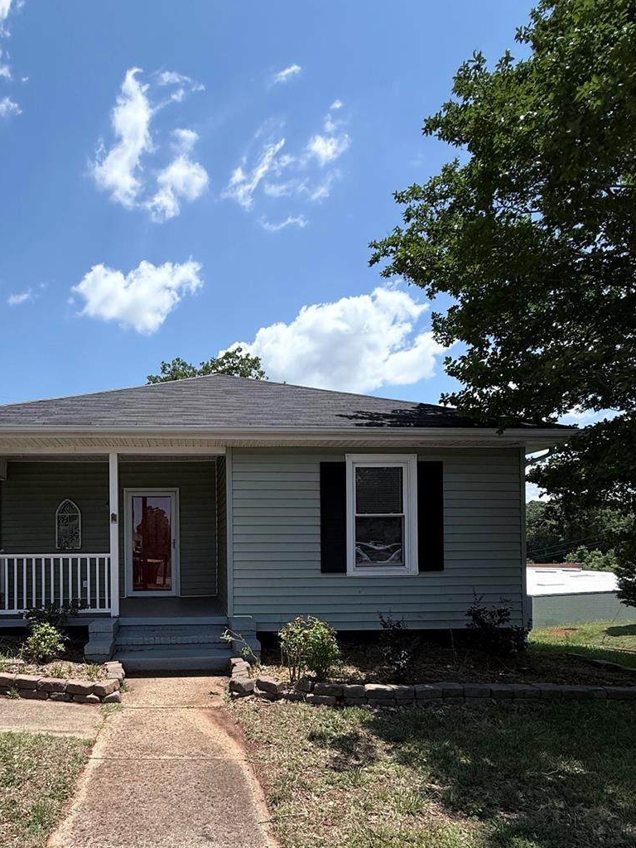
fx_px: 514
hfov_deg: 62.0
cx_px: 214
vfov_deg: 77.1
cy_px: 547
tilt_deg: +1.4
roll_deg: +0.4
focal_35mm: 21
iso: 50
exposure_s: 1/2410
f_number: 2.2
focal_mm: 2.22
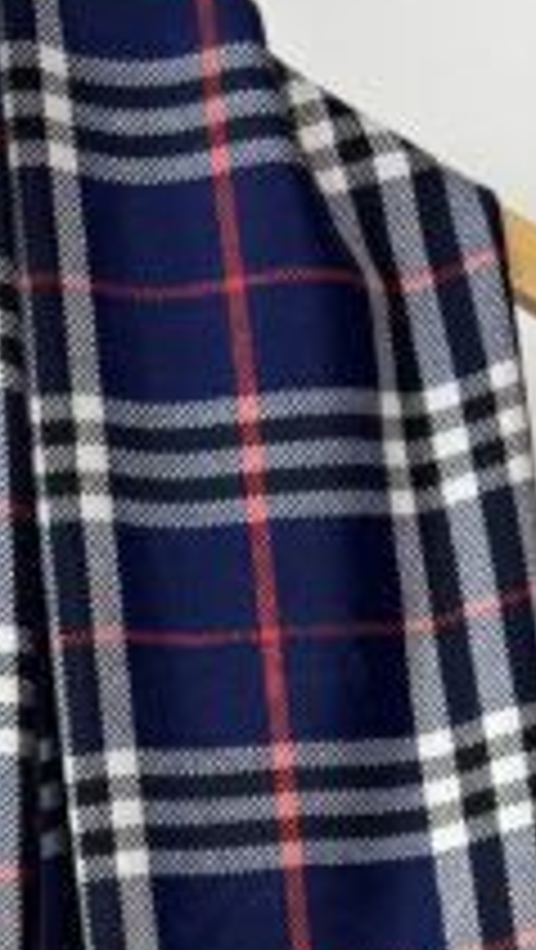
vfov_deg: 19.8
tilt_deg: -1.7
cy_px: 1229
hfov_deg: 12.2
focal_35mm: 99
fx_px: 2496
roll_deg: +4.0
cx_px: 113
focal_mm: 6.76
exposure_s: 1/120
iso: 64
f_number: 1.78
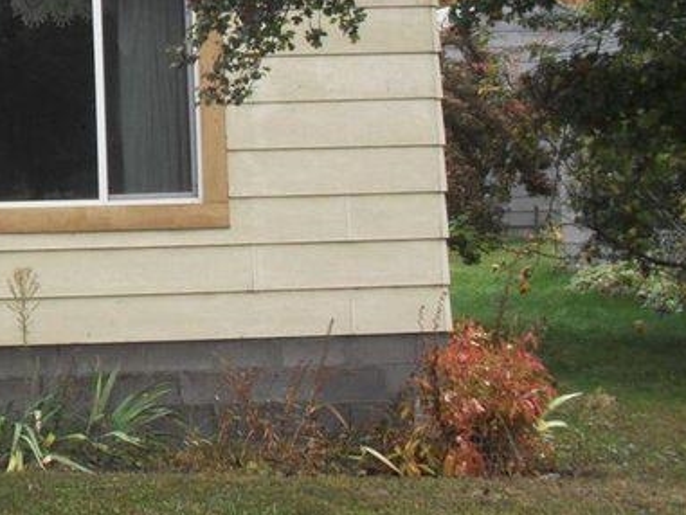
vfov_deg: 15.5
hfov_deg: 19.5
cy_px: 40
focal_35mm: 94
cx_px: -160
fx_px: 1863
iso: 100
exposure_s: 1/125
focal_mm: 6.3
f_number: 3.2
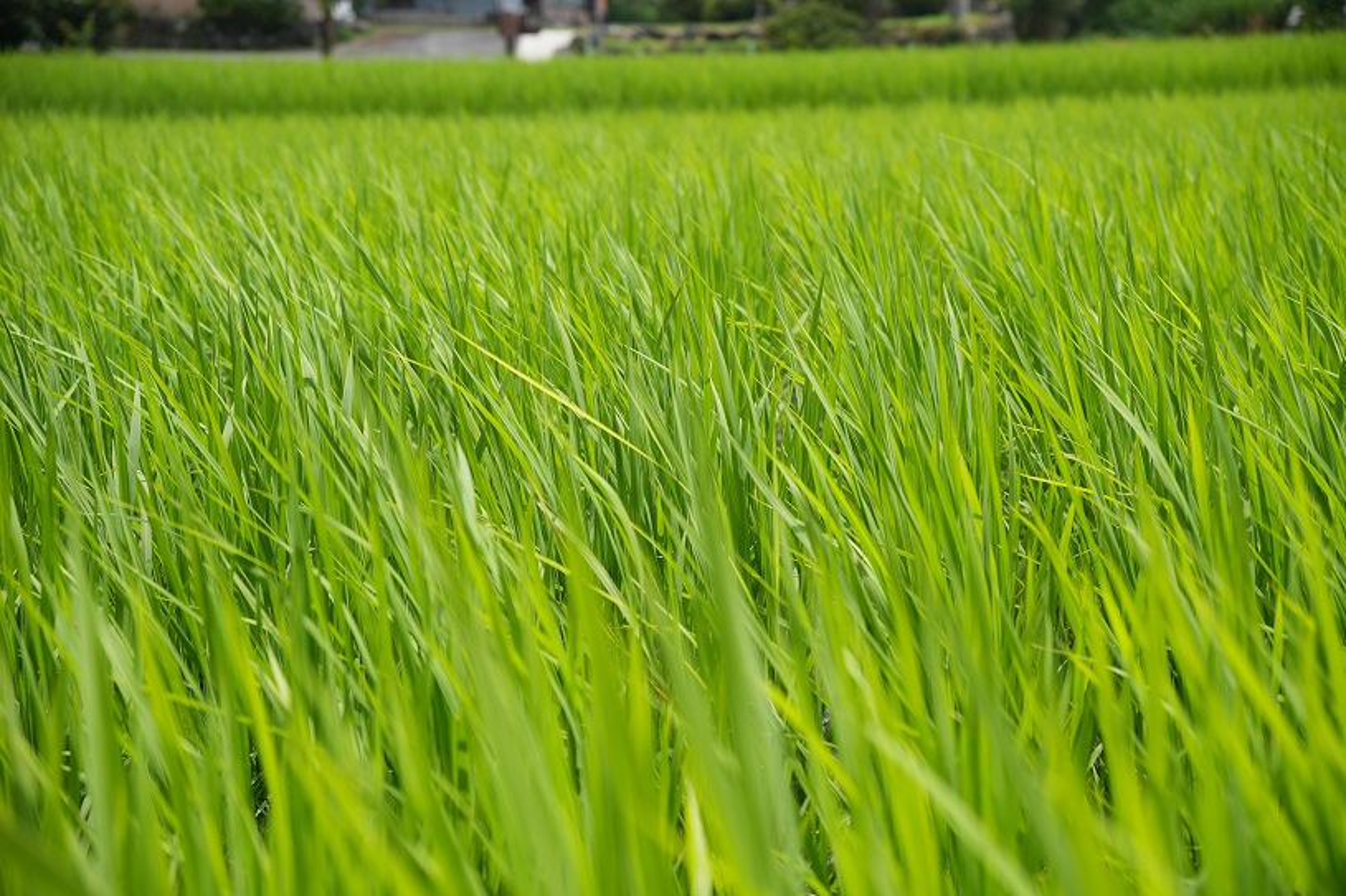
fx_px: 2803
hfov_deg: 27.0
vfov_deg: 18.2
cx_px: 673
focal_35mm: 75
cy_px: 448
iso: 100
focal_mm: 50
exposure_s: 1/640
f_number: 4
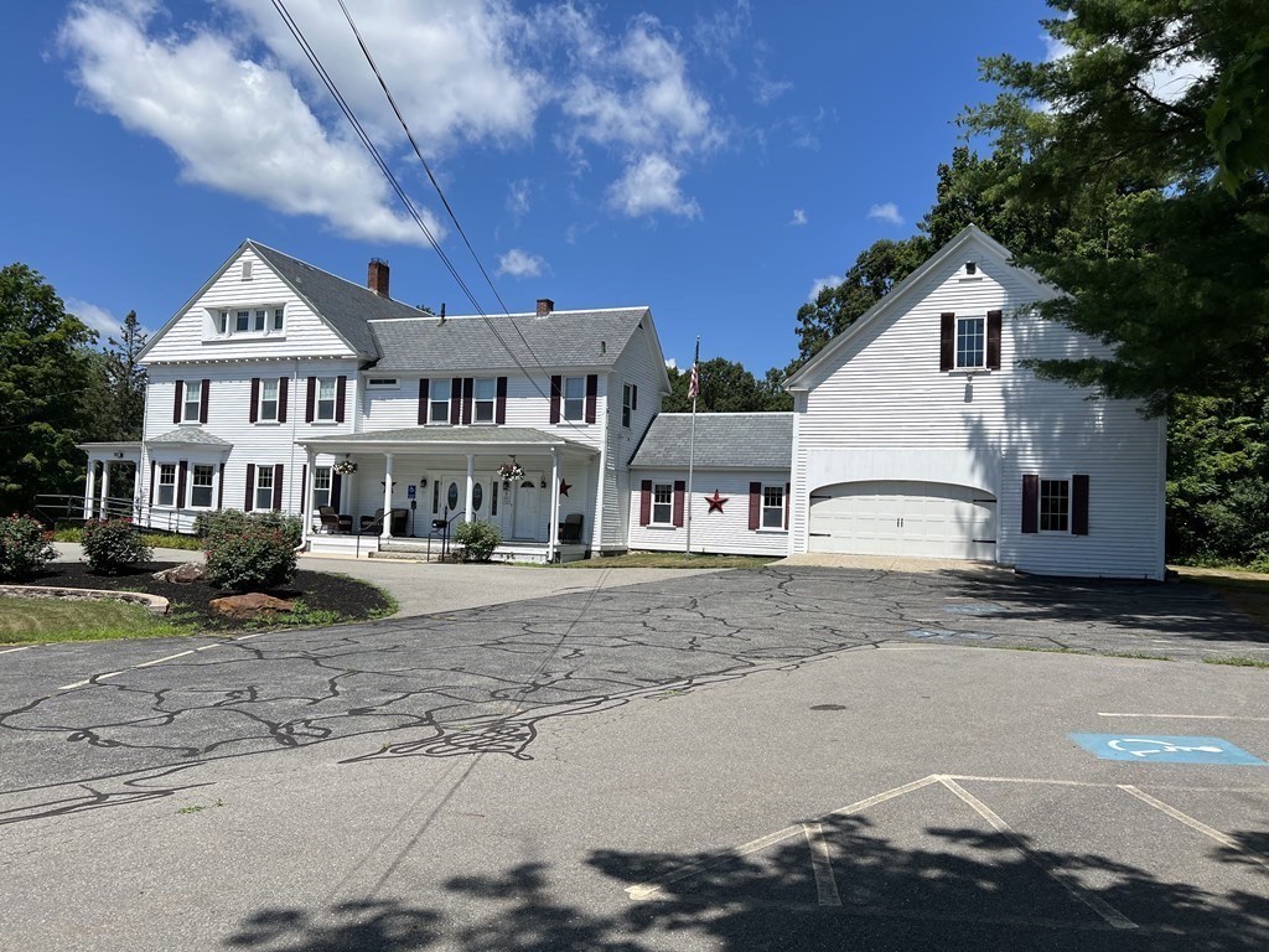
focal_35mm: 26
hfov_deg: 67.3
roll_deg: -2.2
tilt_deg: +2.7
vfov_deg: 53.1
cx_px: 634
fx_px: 953
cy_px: 476
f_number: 1.5
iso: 50
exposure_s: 1/6579
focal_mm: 5.7
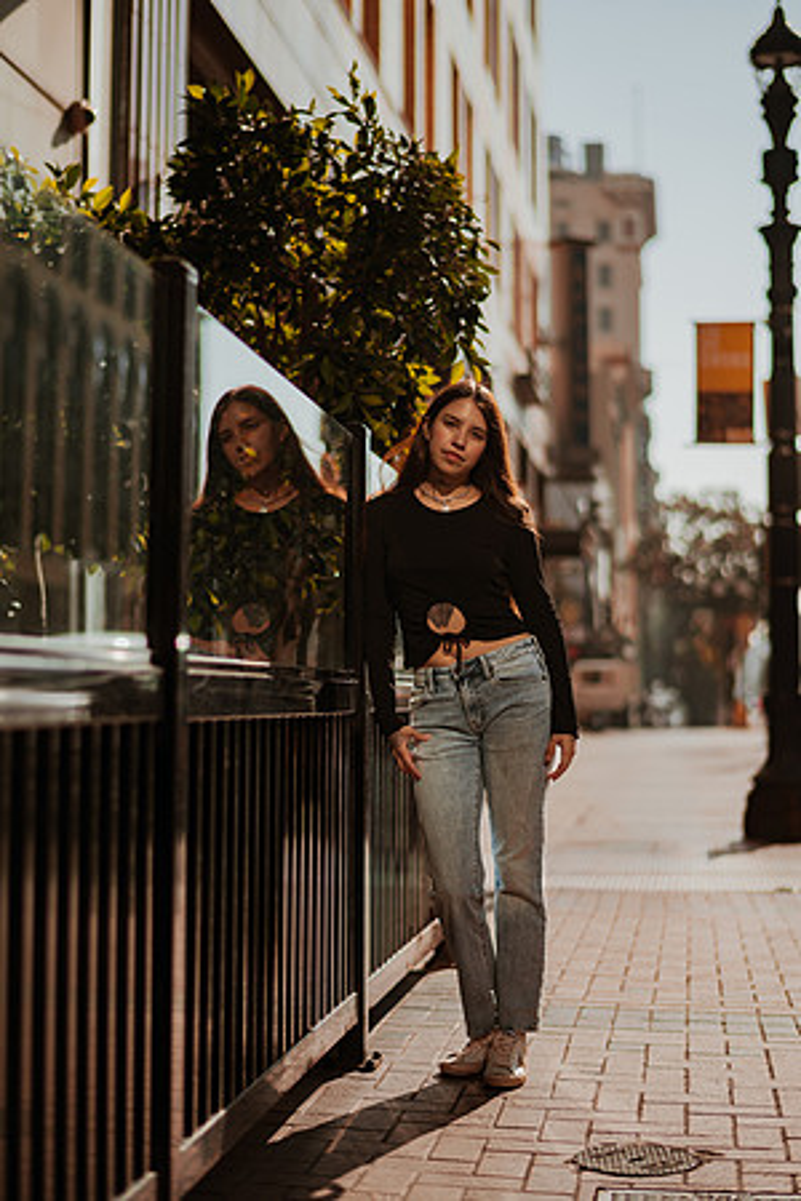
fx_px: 1936
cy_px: 600
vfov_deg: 34.5
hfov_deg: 23.4
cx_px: 400
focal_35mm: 58
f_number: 1.8
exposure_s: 1/8000
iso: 50
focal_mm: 58
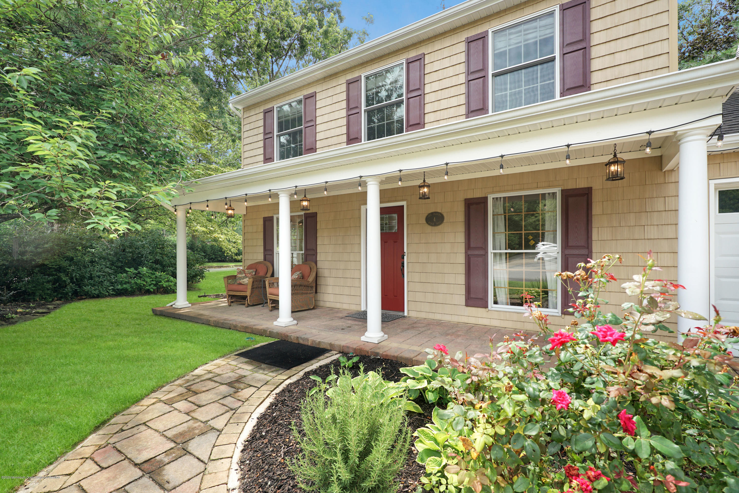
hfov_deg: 96.7
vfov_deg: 73.7
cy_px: 246
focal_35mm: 16
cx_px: 370
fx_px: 328
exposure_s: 1/50
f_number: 8
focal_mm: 16
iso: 200
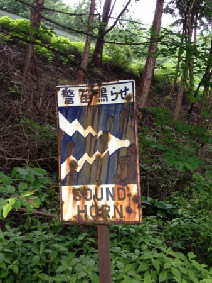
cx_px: 106
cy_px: 142
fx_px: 286
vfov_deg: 52.6
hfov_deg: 40.7
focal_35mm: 35
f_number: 2.4
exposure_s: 1/20
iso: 80
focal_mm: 4.28
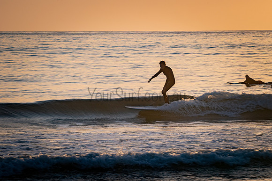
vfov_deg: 5.6
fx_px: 1852
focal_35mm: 245
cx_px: 163
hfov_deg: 8.4
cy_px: 96
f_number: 14
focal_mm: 200
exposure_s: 1/60
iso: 64
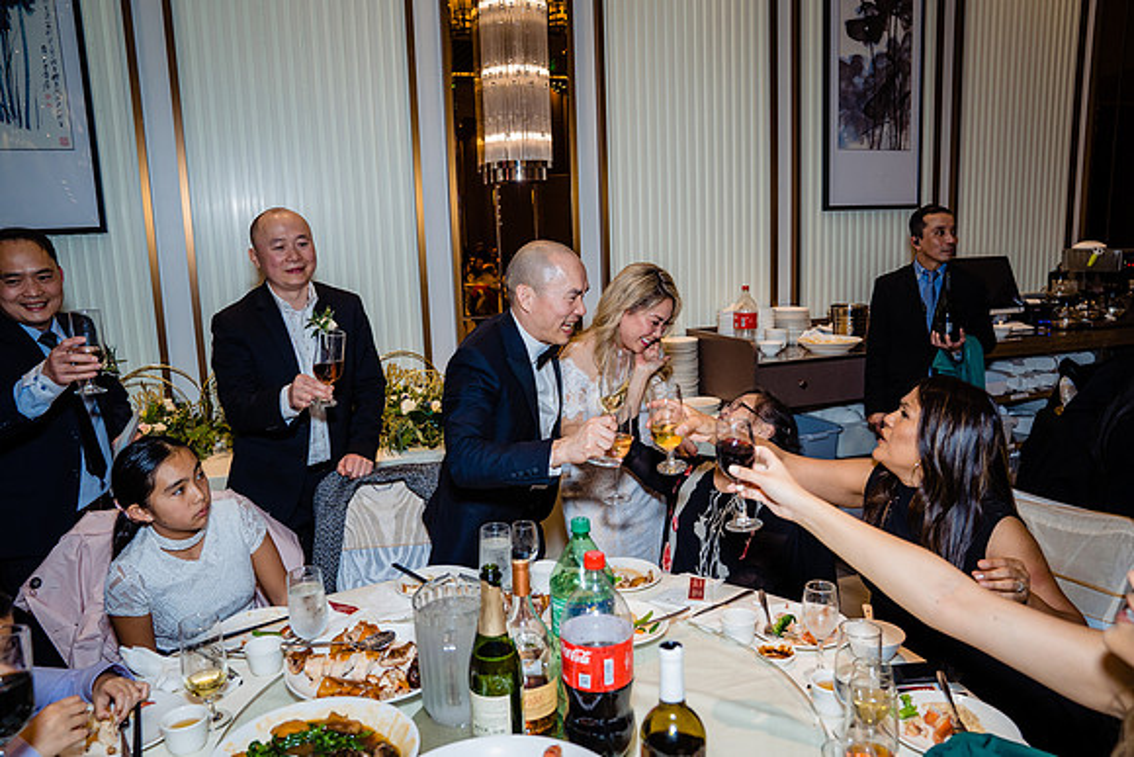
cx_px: 567
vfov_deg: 49.6
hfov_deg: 69.4
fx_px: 819
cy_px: 378
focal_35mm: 26
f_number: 4
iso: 1250
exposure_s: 1/160
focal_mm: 26
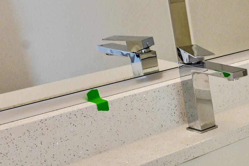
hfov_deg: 19.1
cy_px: 181
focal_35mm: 86
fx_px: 595
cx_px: 424
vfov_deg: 15.5
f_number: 7.1
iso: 1600
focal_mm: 24
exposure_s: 1/200
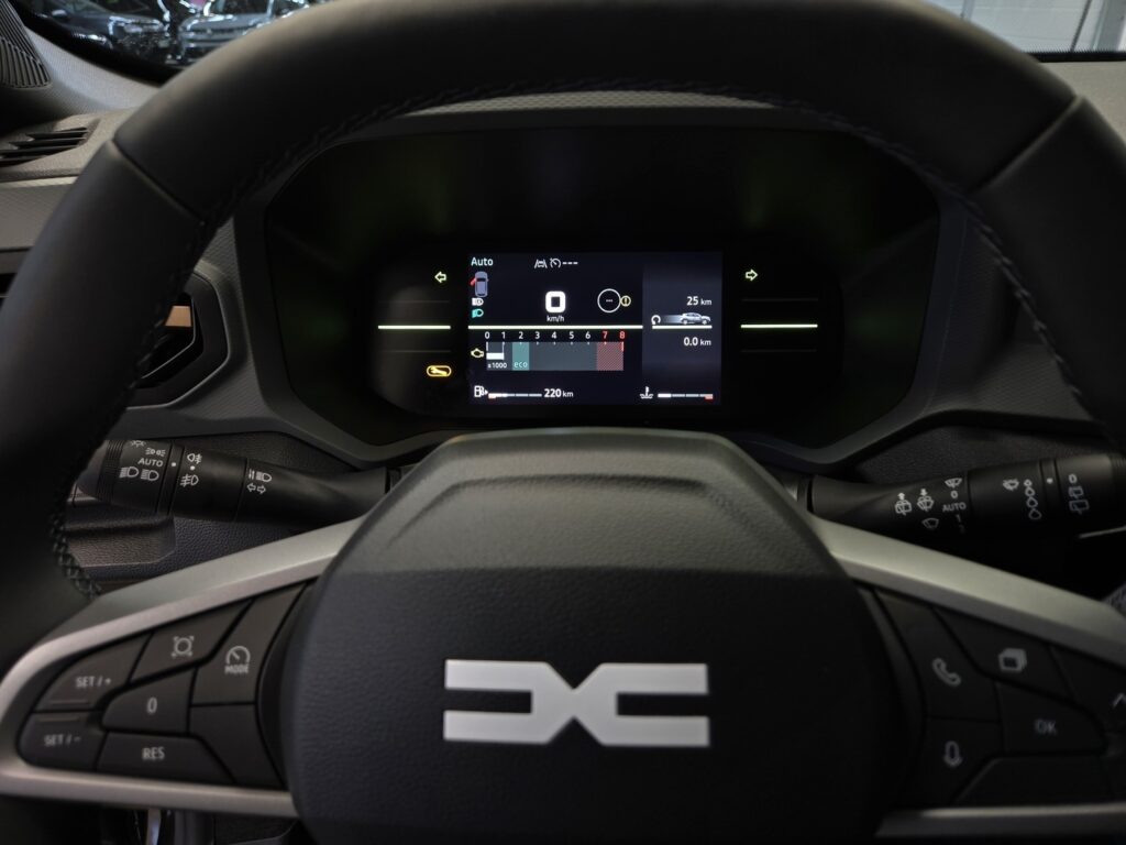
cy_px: 422
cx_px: 563
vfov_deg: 58.9
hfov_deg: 73.9
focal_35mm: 23
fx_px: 748
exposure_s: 1/50
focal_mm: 5.4
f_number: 1.8
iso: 100
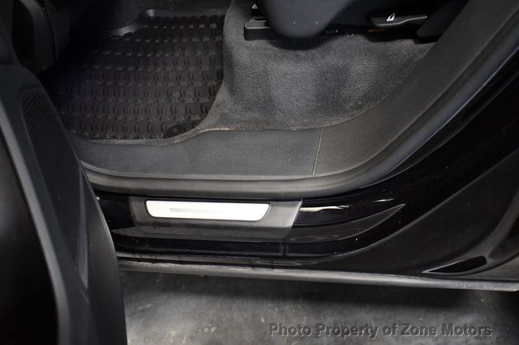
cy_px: 172
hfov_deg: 48.5
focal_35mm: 40
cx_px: 260
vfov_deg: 33.4
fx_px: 576
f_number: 4
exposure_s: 1/60
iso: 4500
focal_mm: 27
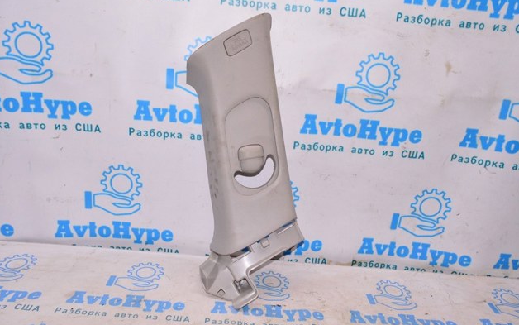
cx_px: 258
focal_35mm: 28
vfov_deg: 44.6
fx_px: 396
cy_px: 158
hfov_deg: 66.4
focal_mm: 18
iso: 1600
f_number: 8
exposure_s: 1/200
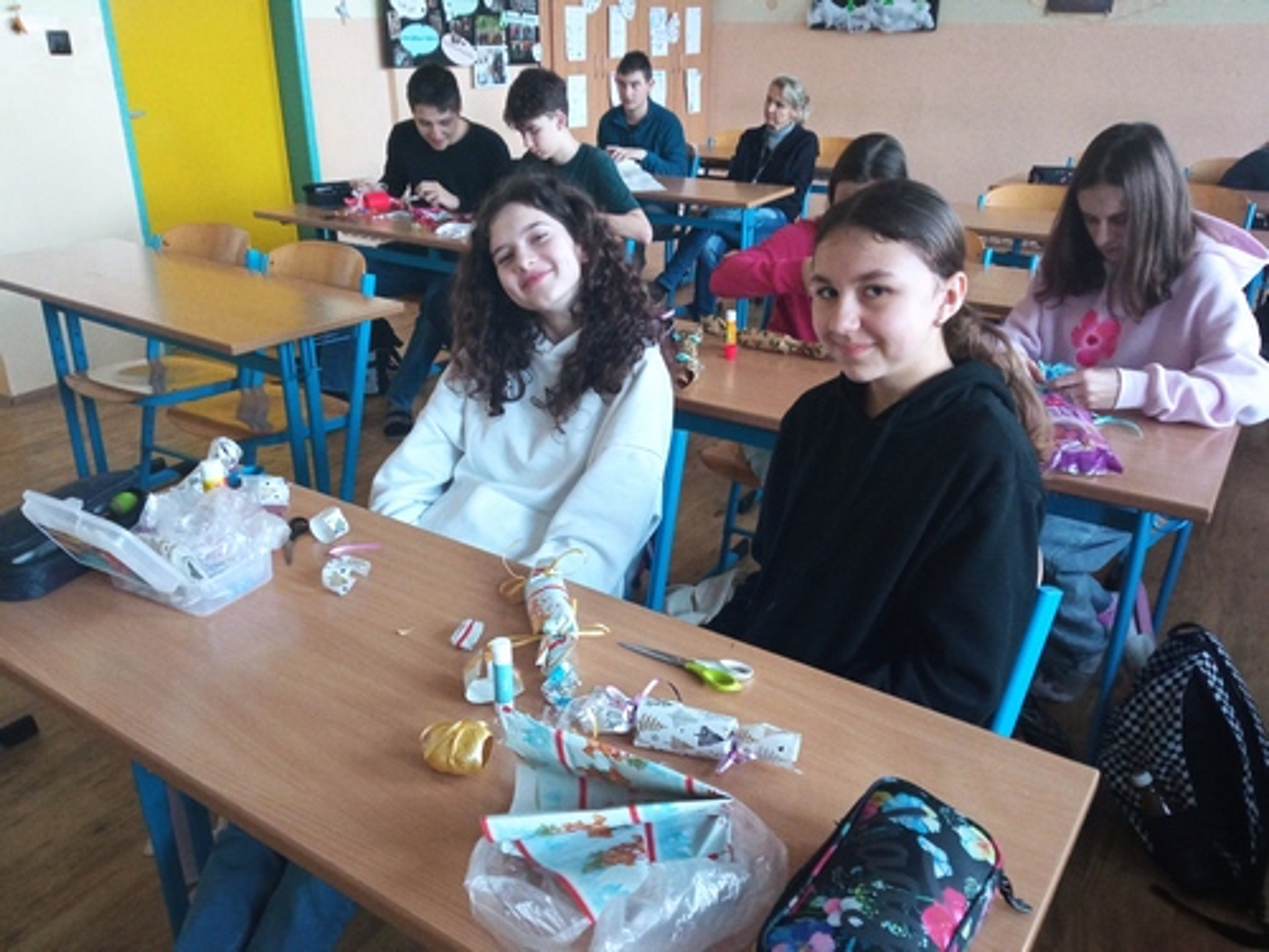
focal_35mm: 27
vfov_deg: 51.4
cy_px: 476
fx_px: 990
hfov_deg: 65.3
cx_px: 634
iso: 897
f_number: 2.2
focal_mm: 3.79
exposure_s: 1/25
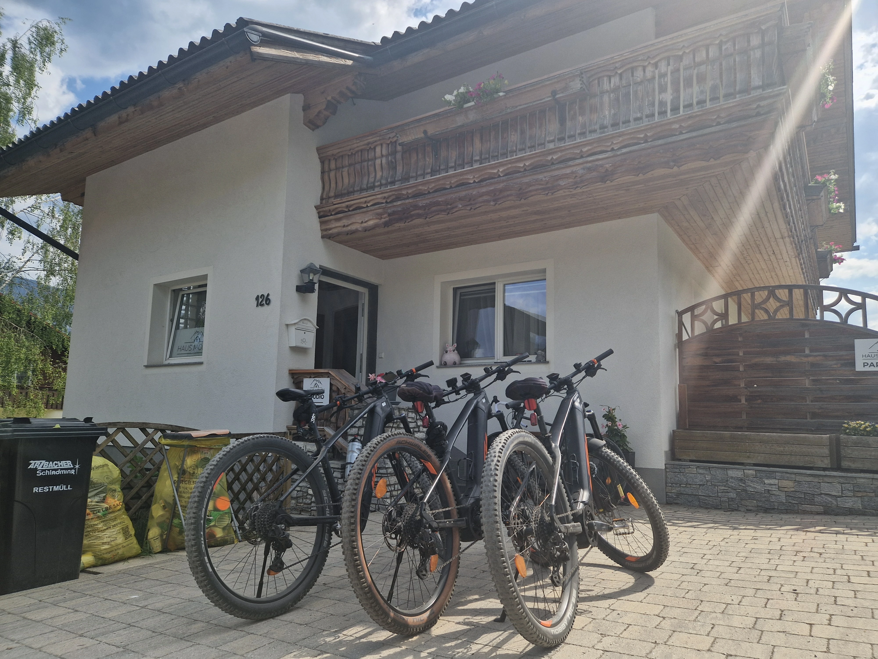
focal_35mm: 23
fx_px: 583
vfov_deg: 58.9
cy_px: 330
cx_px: 439
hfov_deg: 73.9
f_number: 1.8
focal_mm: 5.4
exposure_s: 1/1132
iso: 50
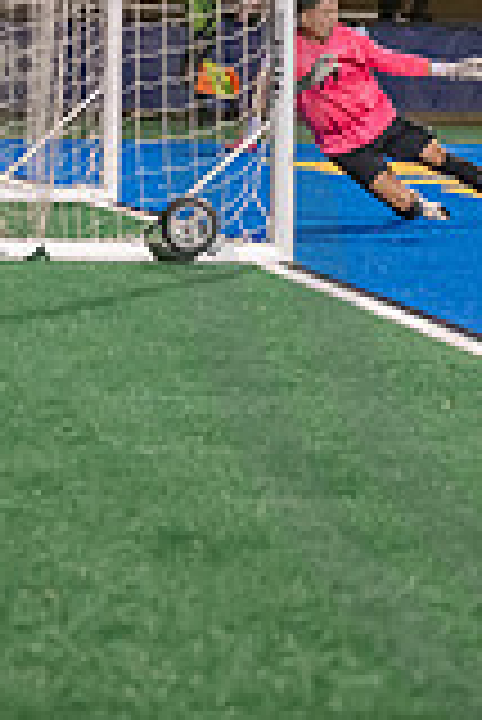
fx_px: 7254
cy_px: 101
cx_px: 959
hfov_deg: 3.8
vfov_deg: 5.7
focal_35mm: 362
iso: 3200
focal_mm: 100
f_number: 4
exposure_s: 1/400
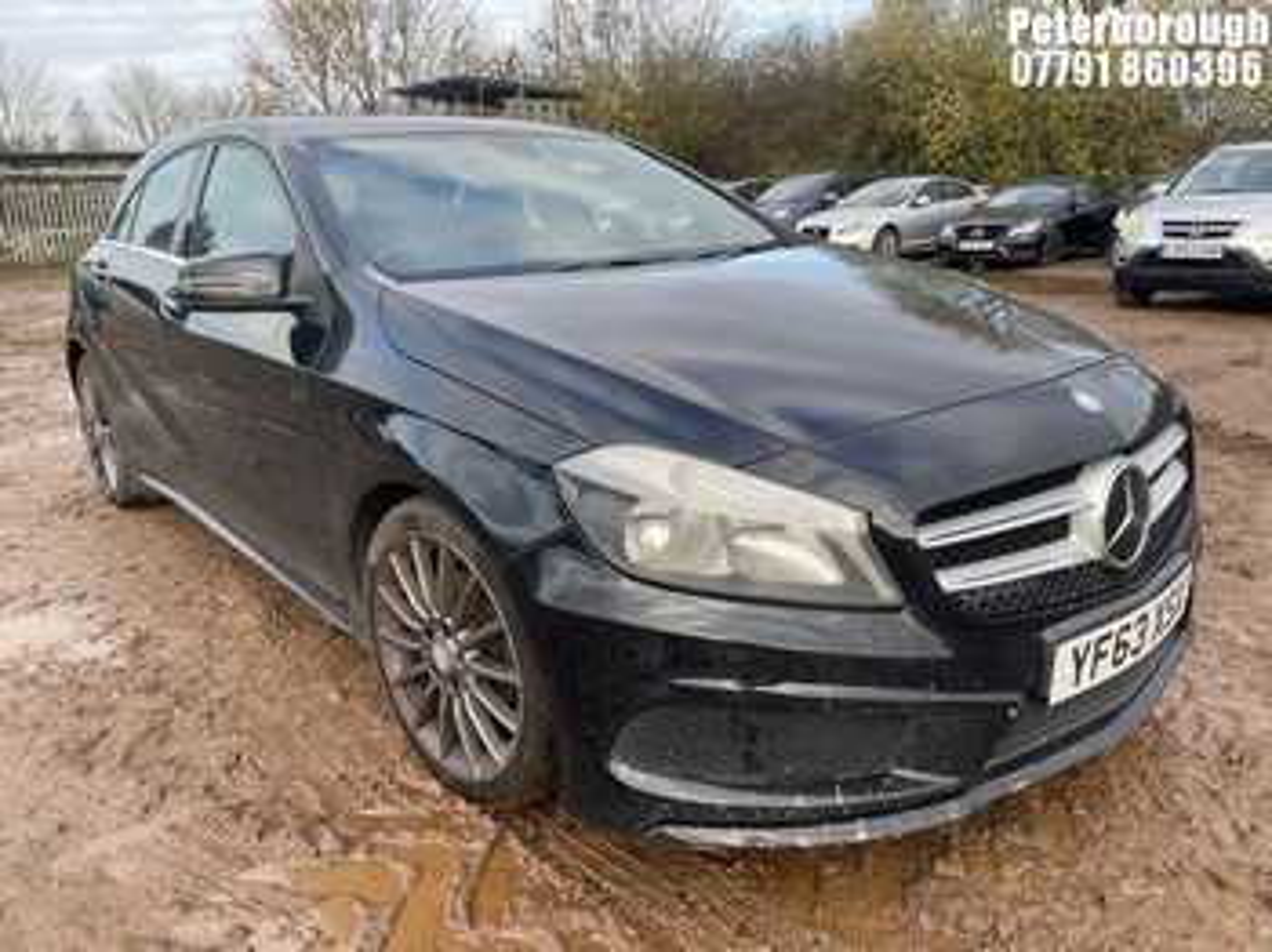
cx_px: 636
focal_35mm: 26
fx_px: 955
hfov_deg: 67.3
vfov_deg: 53.0
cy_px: 476
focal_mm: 4.2
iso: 32
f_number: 1.6
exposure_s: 1/406
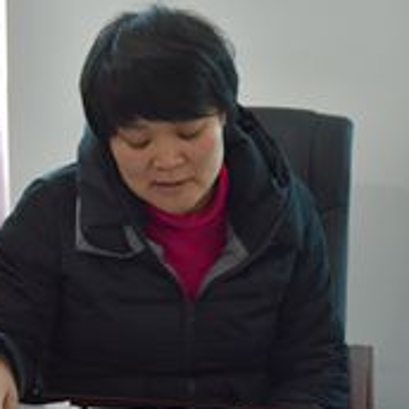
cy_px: 260
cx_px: 199
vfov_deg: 16.2
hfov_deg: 16.3
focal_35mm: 107
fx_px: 1430
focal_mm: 48
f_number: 4.2
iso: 1400
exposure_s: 1/60
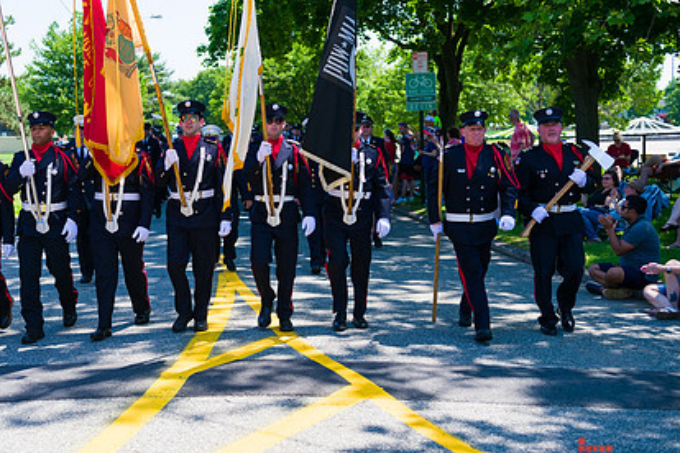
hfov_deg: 39.8
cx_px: 218
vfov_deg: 27.5
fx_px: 925
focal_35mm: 49
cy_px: 206
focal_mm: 35
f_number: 5
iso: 200
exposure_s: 1/1250
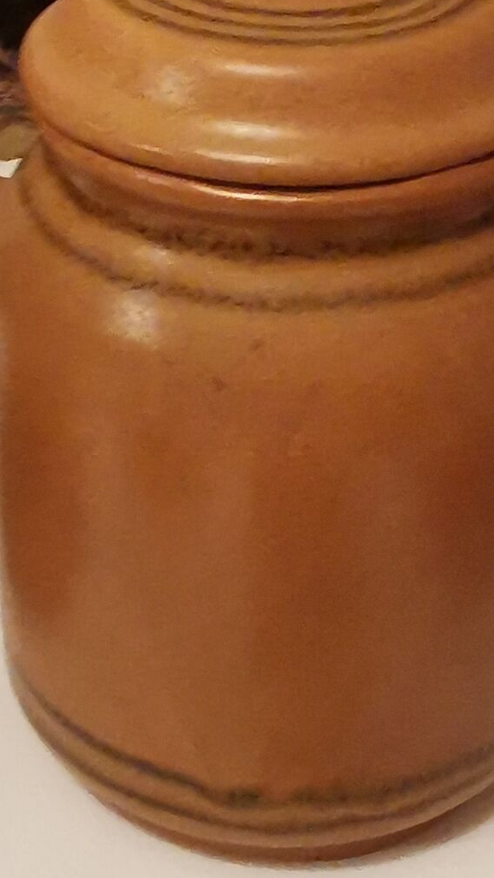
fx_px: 1747
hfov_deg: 16.1
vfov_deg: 28.2
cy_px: 400
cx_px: 276
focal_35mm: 75
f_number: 2.2
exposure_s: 1/16.7
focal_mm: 2.35
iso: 640
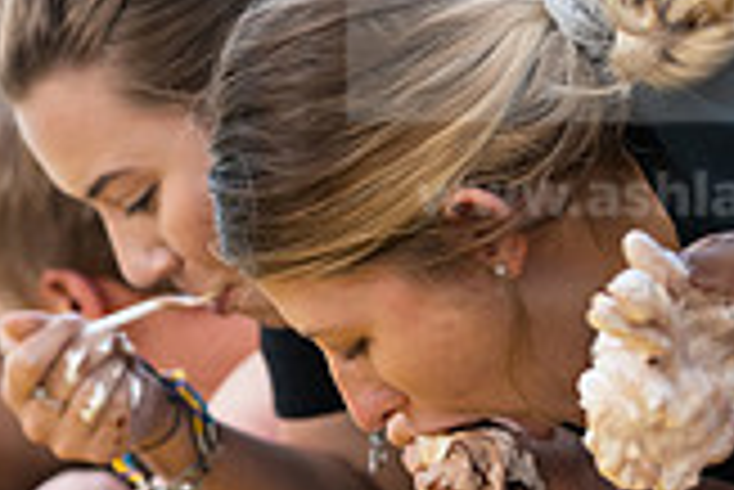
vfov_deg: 3.9
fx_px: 7244
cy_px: 290
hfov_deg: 5.8
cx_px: 212
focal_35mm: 355
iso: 800
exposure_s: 1/320
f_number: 4
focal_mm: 100
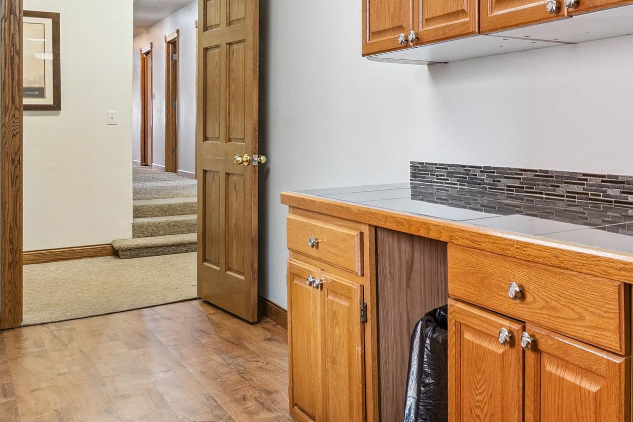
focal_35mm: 39
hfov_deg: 42.1
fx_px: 686
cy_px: 134
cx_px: 648
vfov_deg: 33.8
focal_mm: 16
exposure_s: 1/5
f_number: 9
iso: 400
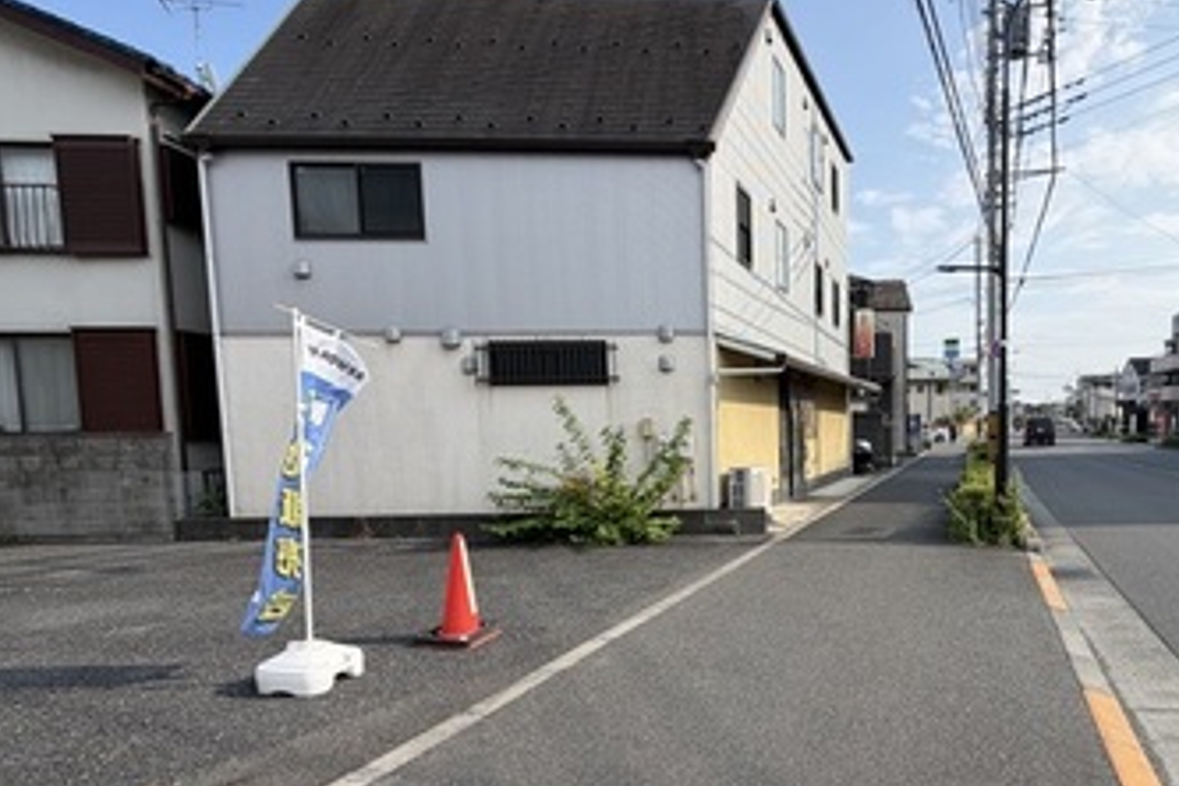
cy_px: 485
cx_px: 807
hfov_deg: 78.0
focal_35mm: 21
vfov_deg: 58.8
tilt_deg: -4.6
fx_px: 688
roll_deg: +1.0
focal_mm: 2.22
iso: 25
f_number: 2.2
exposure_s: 1/770
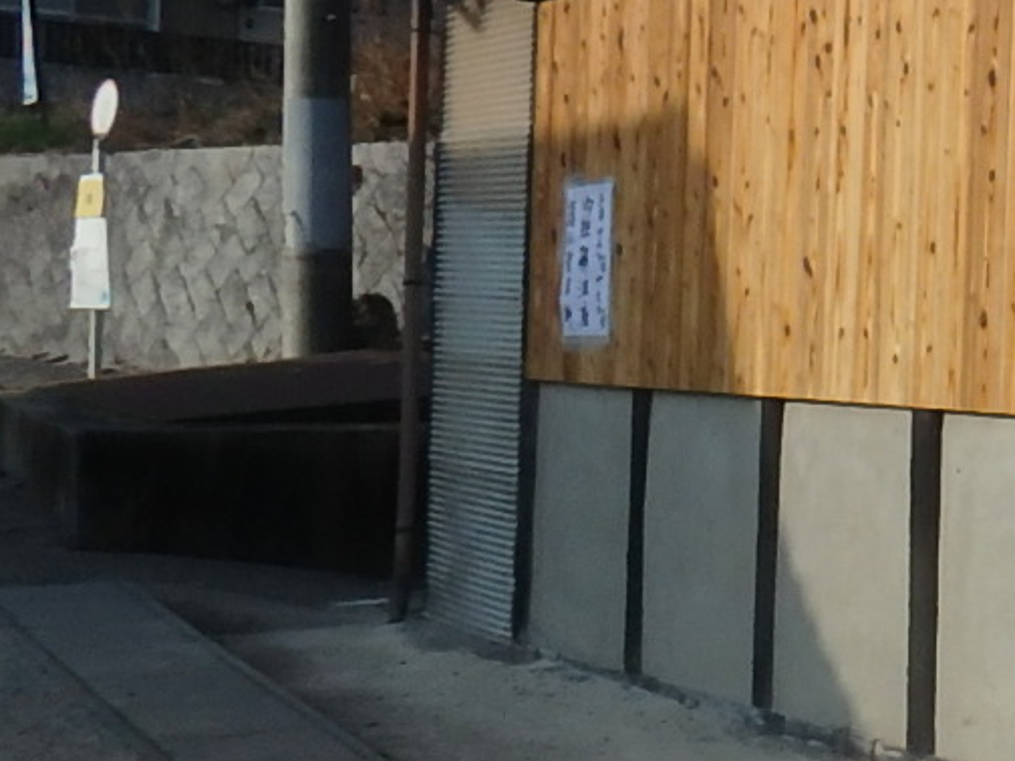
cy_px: 320
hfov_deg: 18.4
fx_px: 2346
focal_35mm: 80
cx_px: 1883
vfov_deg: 18.4
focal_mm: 3.7
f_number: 6
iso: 125
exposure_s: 1/500
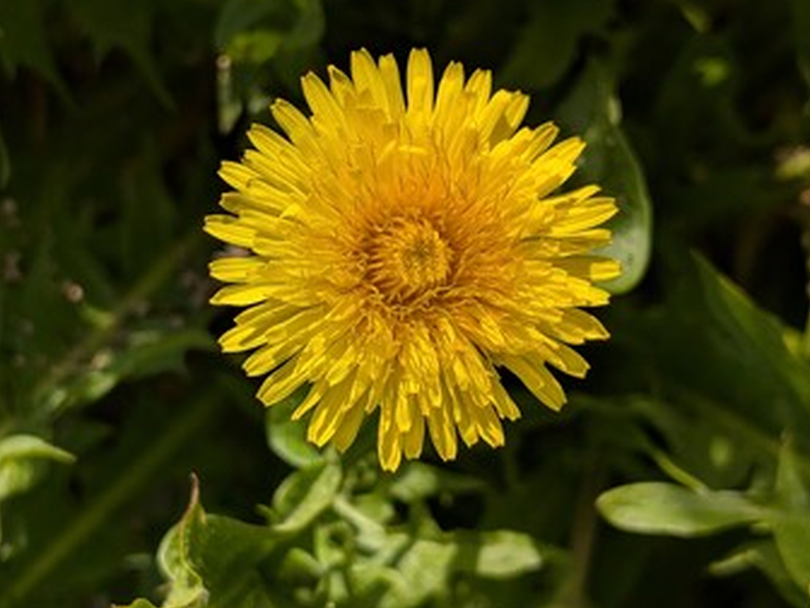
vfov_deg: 20.2
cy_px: 302
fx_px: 1708
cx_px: 309
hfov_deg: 26.6
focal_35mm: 73
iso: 21
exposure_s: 1/1372
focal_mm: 6.9
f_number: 1.68
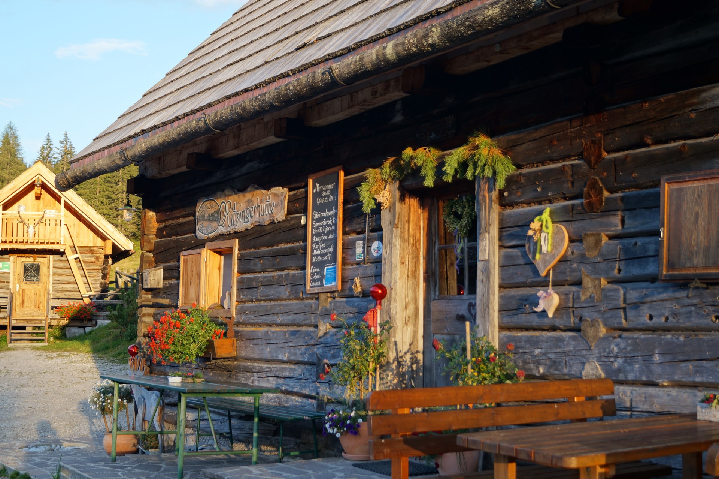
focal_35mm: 52
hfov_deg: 37.9
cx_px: 360
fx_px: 1048
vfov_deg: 25.7
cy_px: 240
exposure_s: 1/60
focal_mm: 35
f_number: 4.5
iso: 100
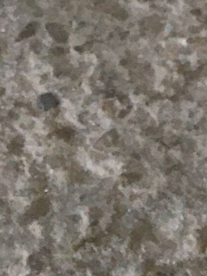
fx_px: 1650
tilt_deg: -30.0
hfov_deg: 6.5
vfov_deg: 8.2
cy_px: -539
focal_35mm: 207
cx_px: 623
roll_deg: -10.3
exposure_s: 1/33
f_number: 2.2
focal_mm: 4.15
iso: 50
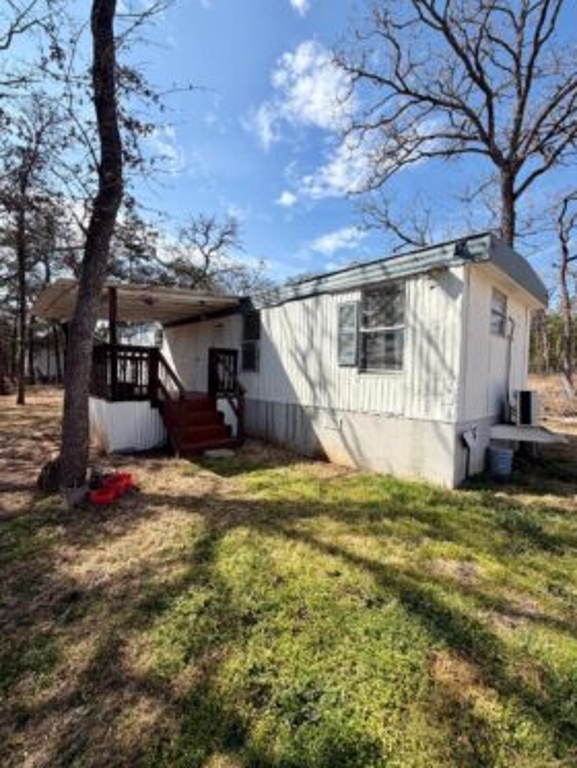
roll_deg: -0.5
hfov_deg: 81.8
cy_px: 389
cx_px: 293
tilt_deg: -2.0
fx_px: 333
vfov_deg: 98.1
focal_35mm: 15
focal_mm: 2.22
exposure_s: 1/770
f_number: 2.2
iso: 20
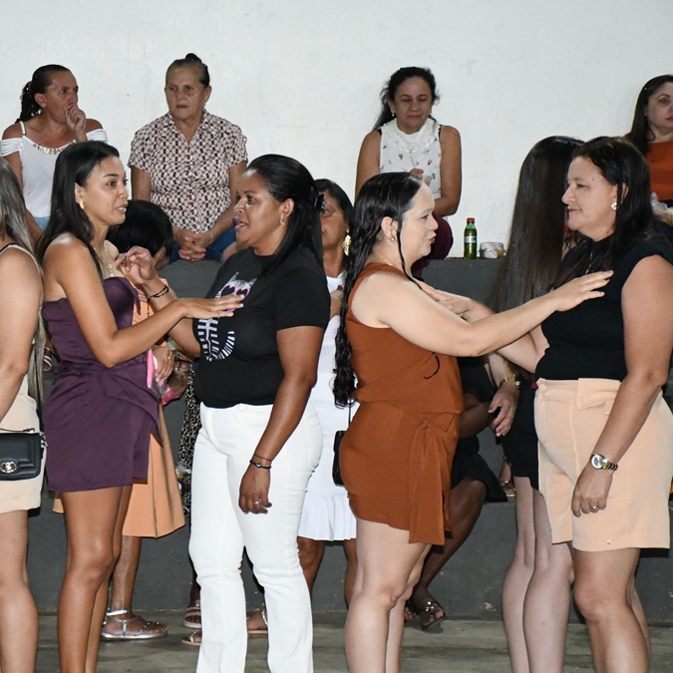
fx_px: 2552
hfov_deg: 15.0
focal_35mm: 116
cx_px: 197
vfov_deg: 15.0
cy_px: 336
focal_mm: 60
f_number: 5
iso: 10000
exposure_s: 1/250
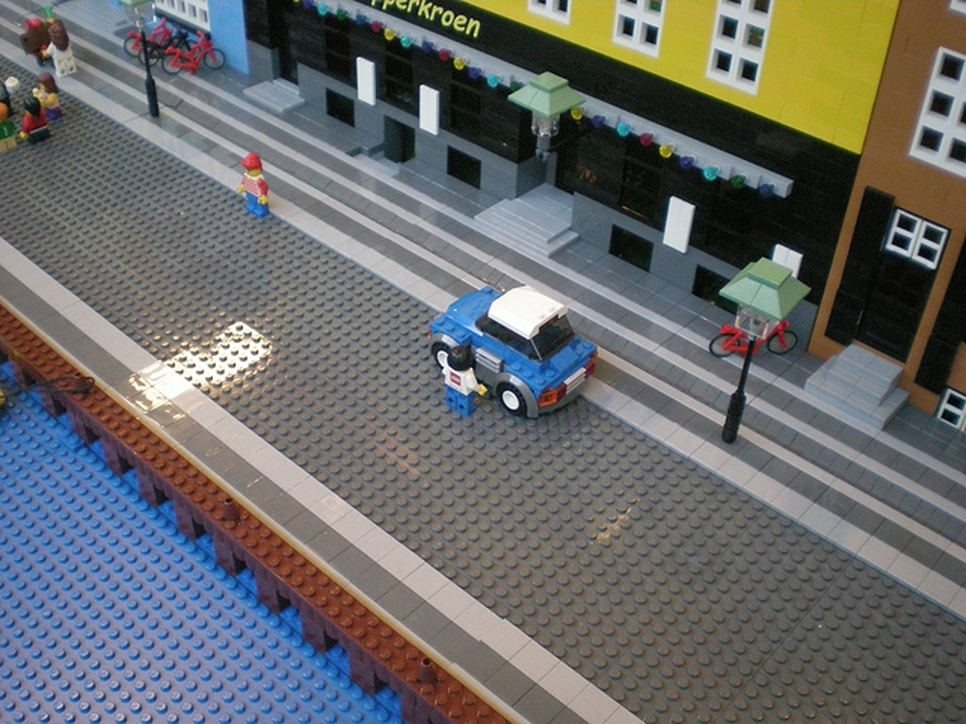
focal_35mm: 38
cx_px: 483
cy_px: 362
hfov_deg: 49.0
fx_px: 1060
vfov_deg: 37.7
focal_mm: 6.3
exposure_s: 1/24.8
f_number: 3.1
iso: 400
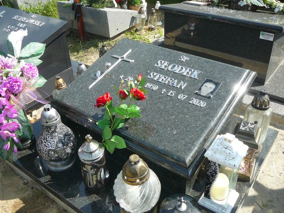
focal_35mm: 35
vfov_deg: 40.7
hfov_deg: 52.6
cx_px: 142
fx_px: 287
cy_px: 106
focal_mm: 5.2
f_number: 2.8
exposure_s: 1/500
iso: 80
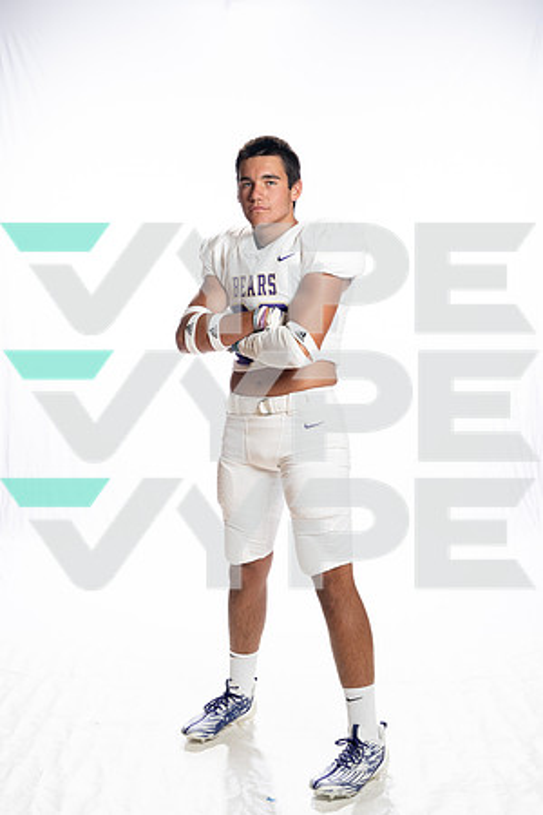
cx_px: 272
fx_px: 1131
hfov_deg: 27.0
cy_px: 408
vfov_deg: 39.6
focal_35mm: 50
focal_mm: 50
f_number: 8
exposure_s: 1/250
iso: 800
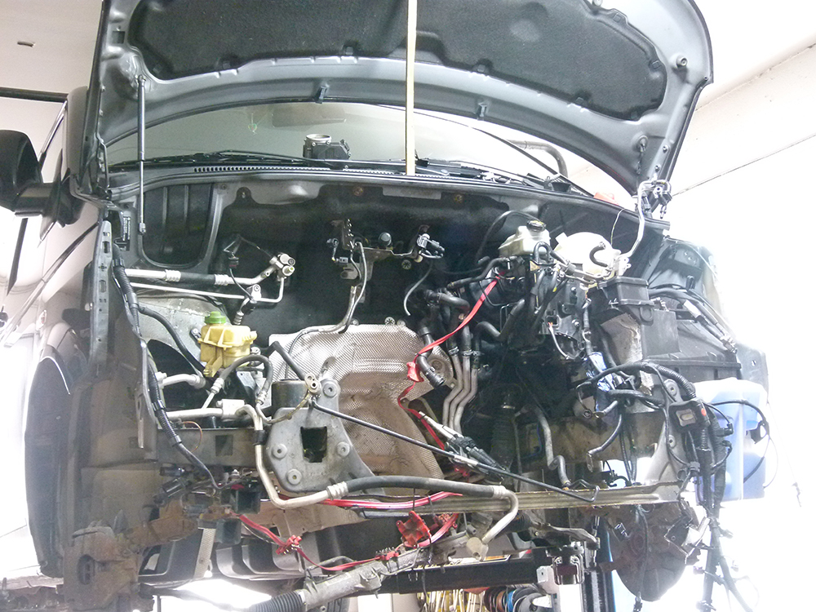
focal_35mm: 47
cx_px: 408
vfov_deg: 30.9
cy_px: 306
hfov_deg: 40.4
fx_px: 1108
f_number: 3.2
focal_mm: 8.5
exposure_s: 1/25
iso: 400
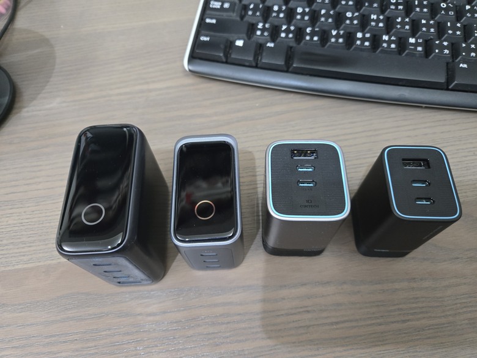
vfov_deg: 58.9
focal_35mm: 23
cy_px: 179
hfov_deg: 73.9
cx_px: 238
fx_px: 317
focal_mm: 5.4
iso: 1250
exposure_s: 1/60
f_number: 1.8
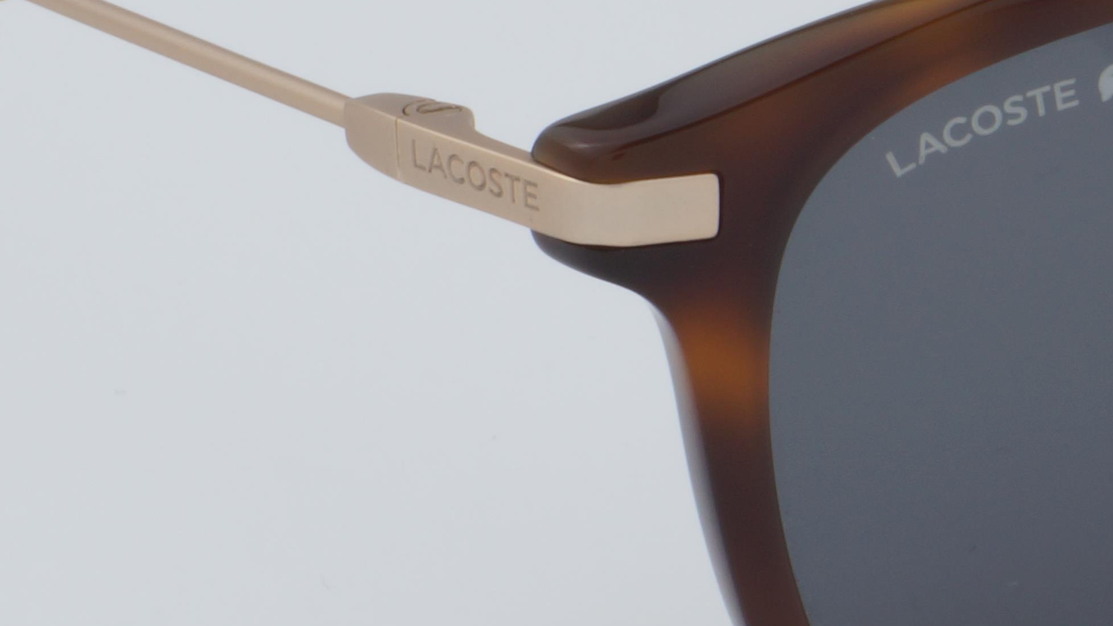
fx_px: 7112
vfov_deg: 5.0
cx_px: 1120
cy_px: 224
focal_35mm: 241
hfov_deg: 8.9
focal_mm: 50
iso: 100
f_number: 32
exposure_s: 1/4
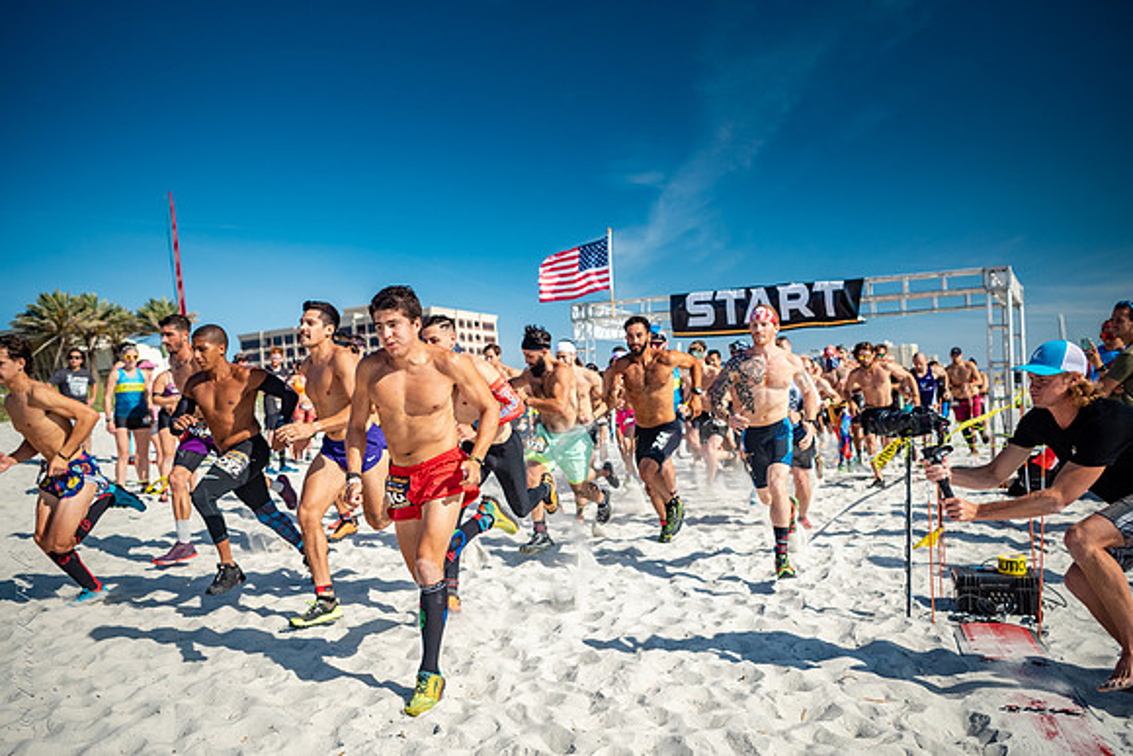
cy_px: 399
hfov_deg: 61.6
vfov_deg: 43.4
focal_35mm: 30
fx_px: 950
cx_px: 562
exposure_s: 1/4000
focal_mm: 28
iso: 360
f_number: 2.8
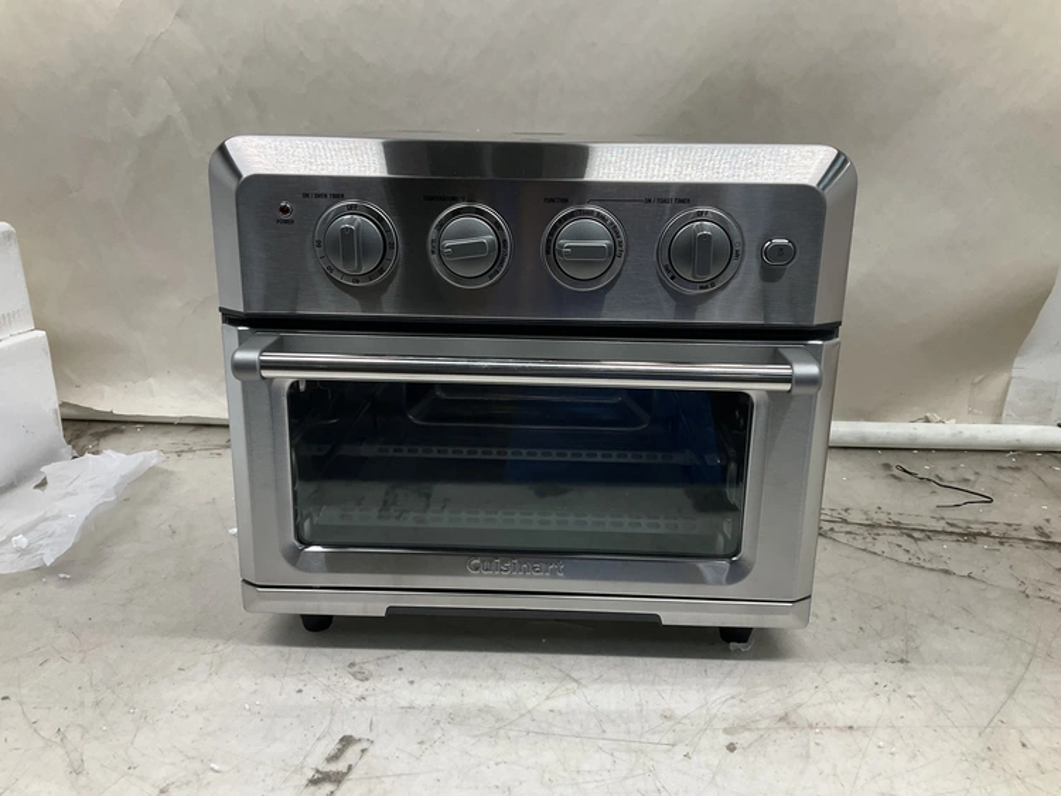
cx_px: 530
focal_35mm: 29
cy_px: 398
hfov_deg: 61.6
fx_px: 889
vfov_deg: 48.3
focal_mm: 3
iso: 50
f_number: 1.8
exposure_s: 1/120
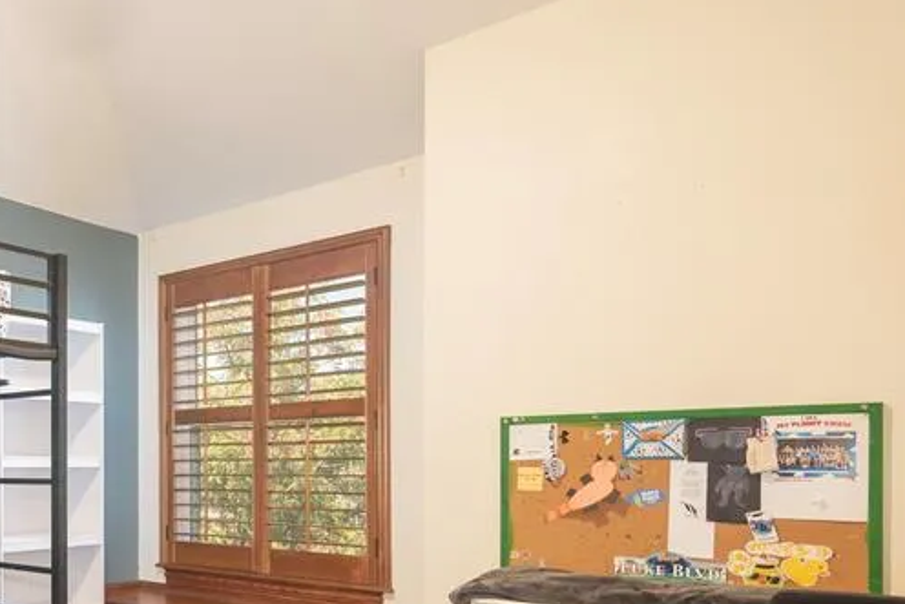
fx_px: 830
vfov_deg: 38.7
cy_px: 470
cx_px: 64
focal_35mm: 33
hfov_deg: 49.8
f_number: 7.1
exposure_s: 2
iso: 100
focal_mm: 16
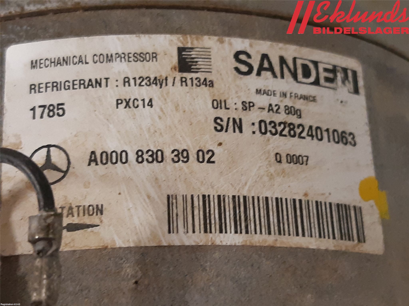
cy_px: 153
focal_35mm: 26
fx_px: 307
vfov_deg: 53.1
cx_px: 204
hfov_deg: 67.3
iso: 200
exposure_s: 1/50
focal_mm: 3.93
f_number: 1.7
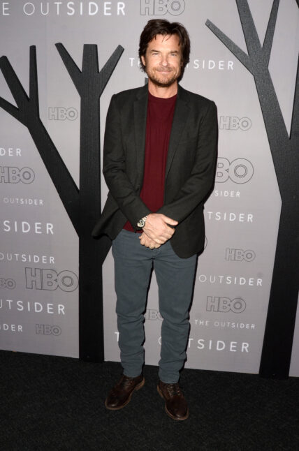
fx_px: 450
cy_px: 226
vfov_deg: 53.2
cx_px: 150
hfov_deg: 36.7
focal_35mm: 36
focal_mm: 24
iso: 400
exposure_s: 1/250
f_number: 9
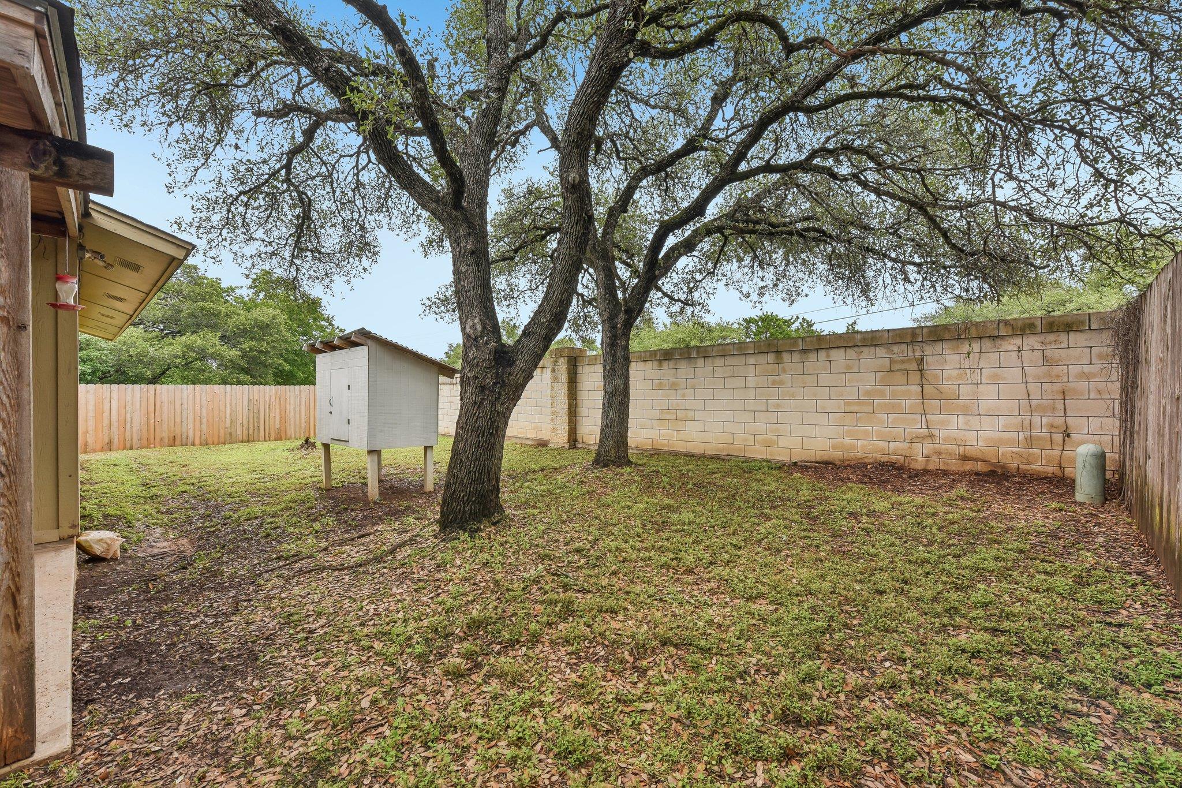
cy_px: 394
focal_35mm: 15
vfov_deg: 77.3
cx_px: 591
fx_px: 492
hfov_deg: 100.4
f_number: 8
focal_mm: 15
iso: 100
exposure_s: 1/125
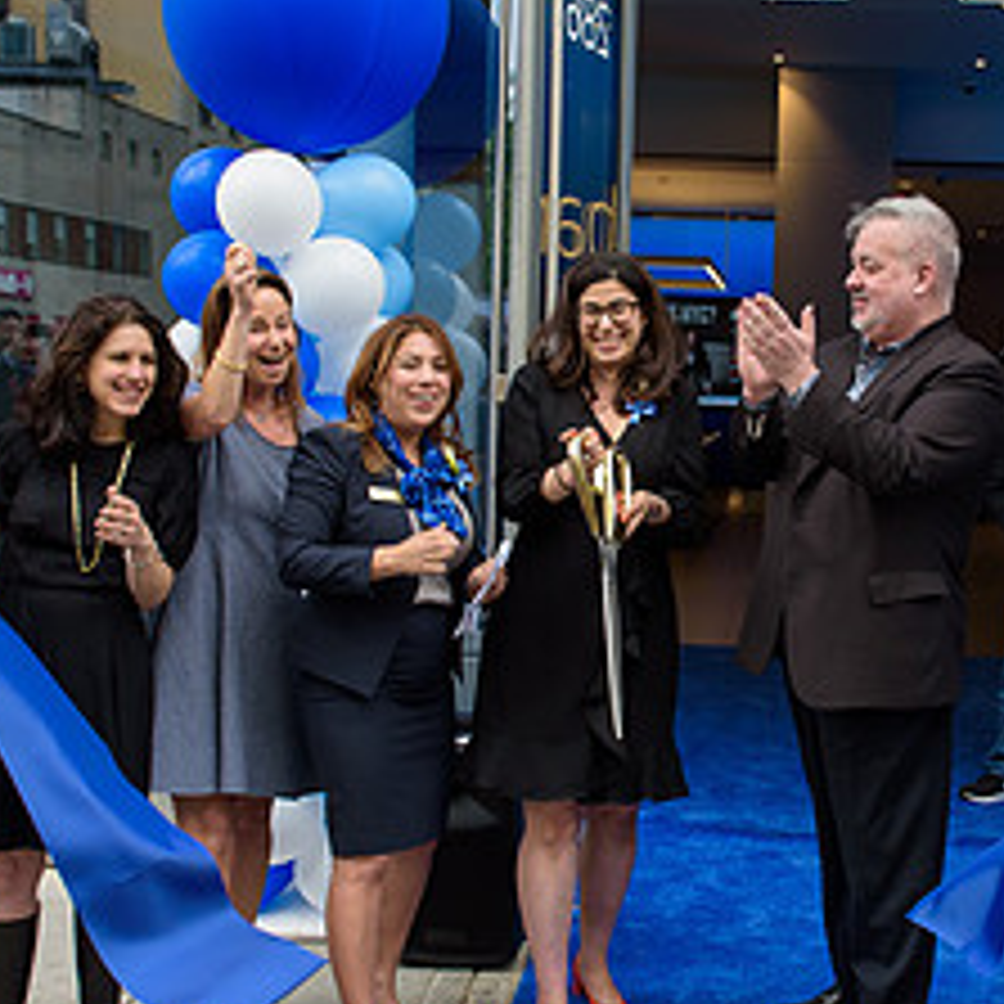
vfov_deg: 32.2
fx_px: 1739
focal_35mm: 53
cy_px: 466
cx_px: 698
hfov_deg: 31.8
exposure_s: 1/250
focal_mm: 24
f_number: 5
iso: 200
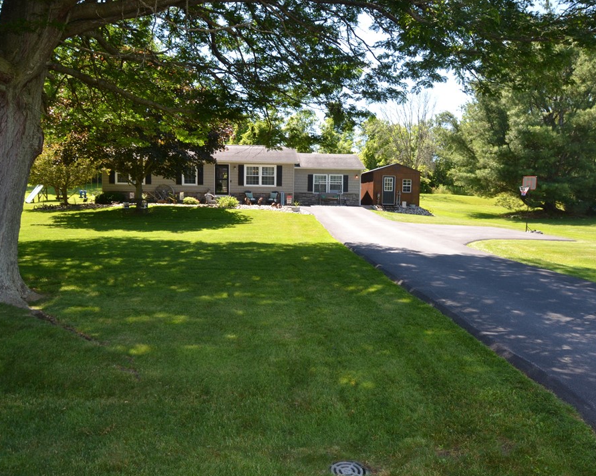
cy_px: 238
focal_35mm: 24
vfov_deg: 58.7
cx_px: 284
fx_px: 423
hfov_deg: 70.3
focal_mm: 14
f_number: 8
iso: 400
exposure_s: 1/200
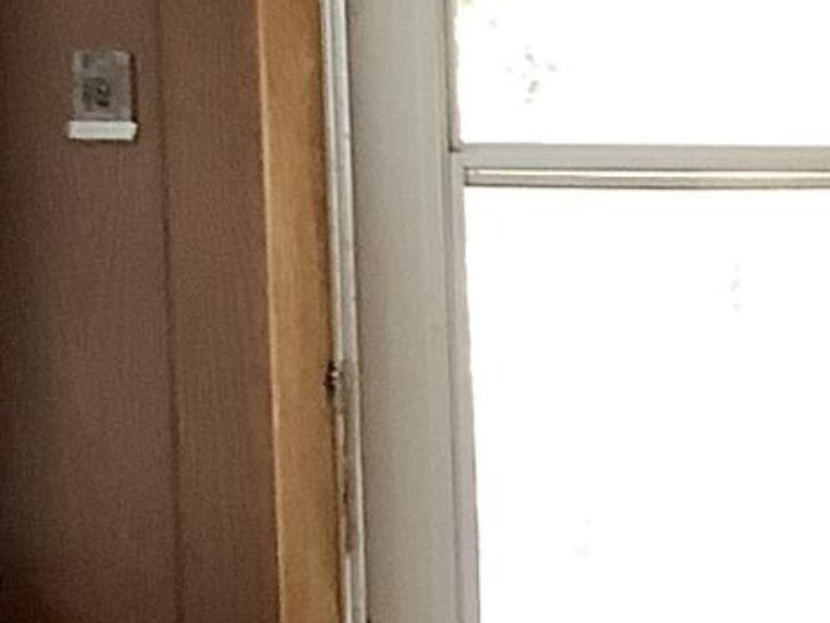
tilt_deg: -7.4
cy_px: 623
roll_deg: -1.3
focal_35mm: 200
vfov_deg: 7.4
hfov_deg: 9.1
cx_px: 1863
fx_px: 4797
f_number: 2.4
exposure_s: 1/60
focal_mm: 3.3
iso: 80
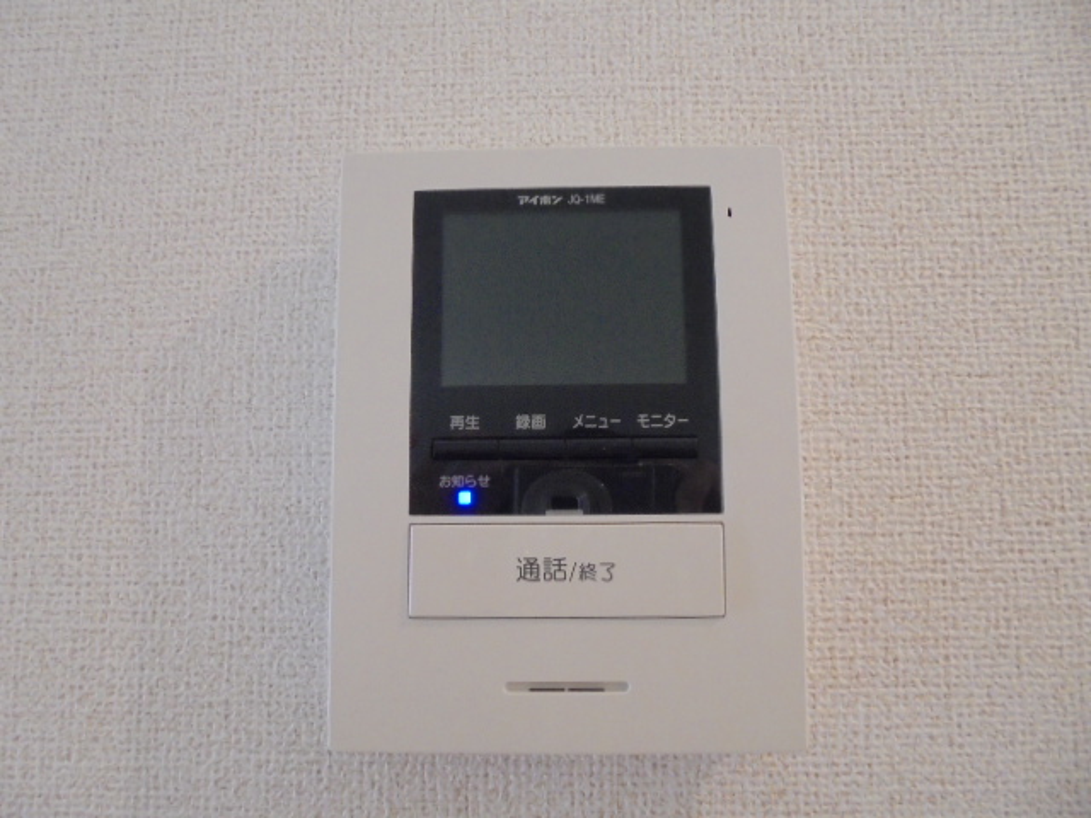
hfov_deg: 67.3
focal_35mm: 26
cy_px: 409
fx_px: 819
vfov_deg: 53.1
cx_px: 546
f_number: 3.5
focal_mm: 4.6
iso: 500
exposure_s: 1/40
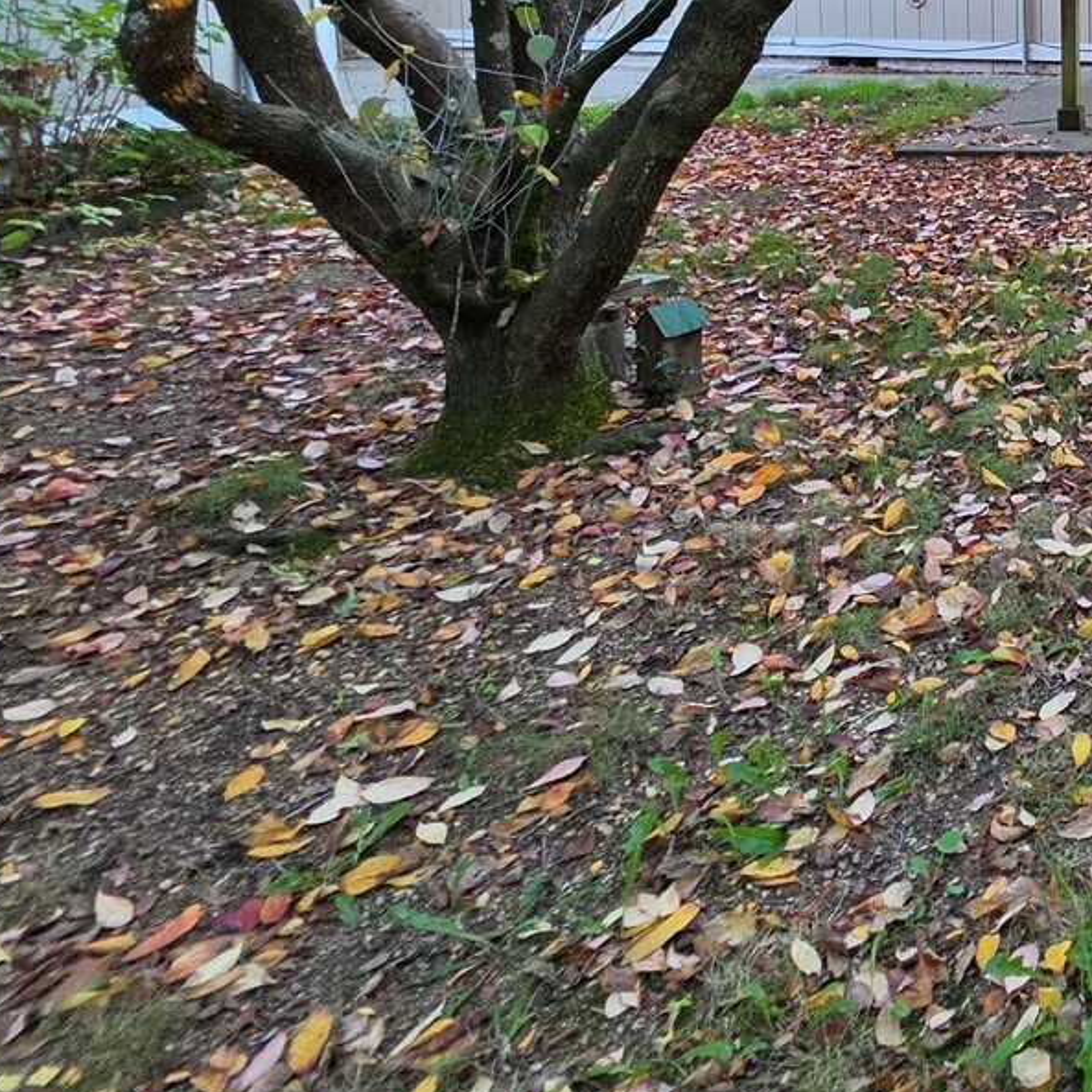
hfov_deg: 34.8
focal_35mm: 31
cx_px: 1447
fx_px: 1106
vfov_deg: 45.7
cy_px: 42
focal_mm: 2.2
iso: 200
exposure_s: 1/120
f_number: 1.9
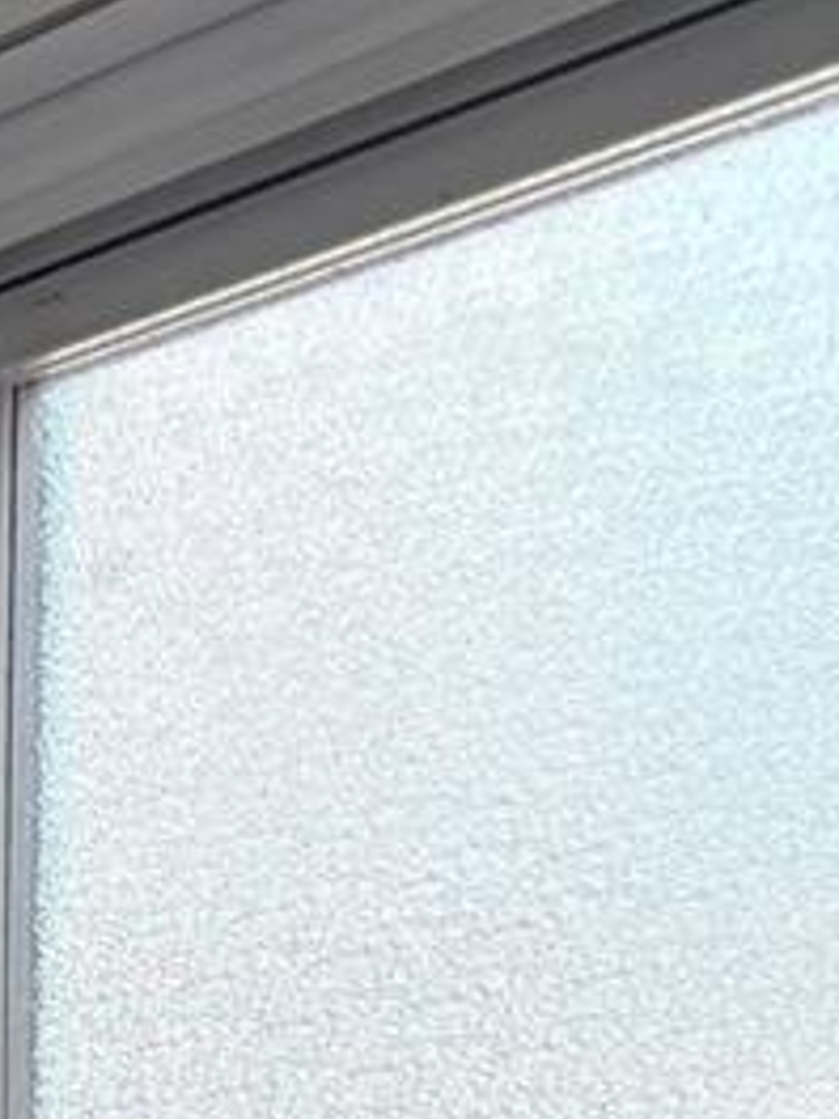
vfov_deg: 11.3
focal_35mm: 151
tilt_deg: -12.6
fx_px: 4880
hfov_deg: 8.5
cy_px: 2539
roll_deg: +3.8
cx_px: -1534
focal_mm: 5.96
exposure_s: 1/89
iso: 125
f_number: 1.6
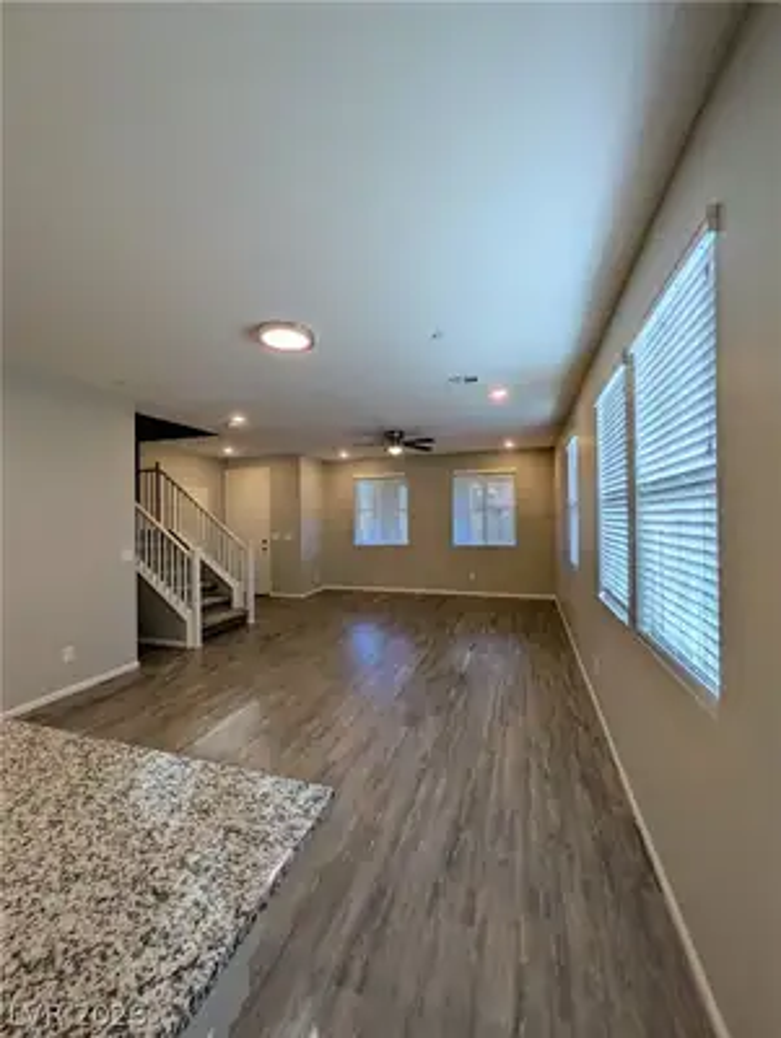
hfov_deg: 85.8
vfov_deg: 102.0
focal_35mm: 14
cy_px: 519
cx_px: 390
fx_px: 420
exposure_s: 1/120
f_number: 2.2
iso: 49
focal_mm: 1.83
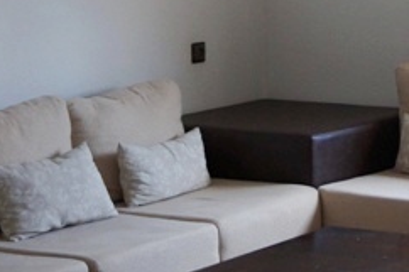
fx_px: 1499
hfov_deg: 15.0
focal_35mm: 132
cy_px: -91
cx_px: 480
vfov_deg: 10.1
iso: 250
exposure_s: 1/60
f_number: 4.5
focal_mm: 26
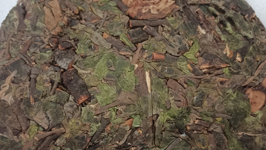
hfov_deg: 52.8
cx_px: 134
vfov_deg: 31.1
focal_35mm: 38
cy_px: 93
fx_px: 268
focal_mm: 3.96
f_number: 1.8
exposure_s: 1/16.7
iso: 3749
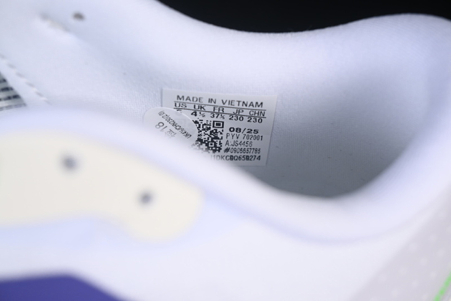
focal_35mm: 75
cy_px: 150
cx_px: 226
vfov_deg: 18.2
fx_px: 940
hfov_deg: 27.0
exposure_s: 1/80
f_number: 7.1
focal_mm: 50
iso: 160
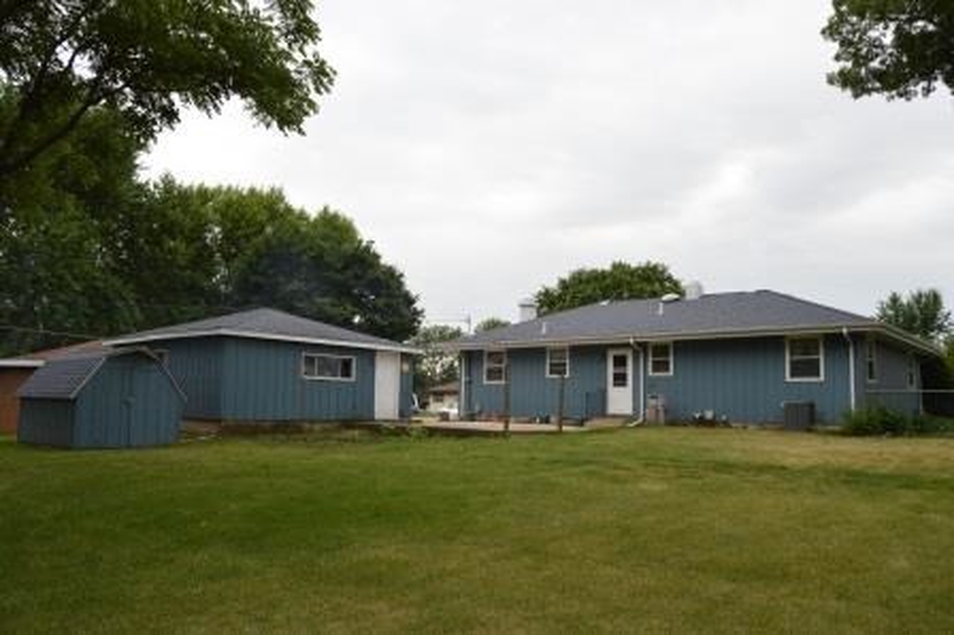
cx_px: 477
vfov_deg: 47.9
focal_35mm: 27
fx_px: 715
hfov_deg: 67.4
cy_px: 318
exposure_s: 1/200
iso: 100
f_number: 6.3
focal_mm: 18
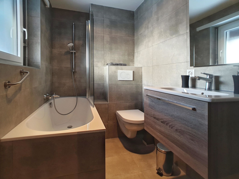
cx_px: 120
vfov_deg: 53.1
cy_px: 90
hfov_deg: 67.3
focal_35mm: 26
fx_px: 180
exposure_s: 1/33
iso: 320
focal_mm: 4.3
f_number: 2.4
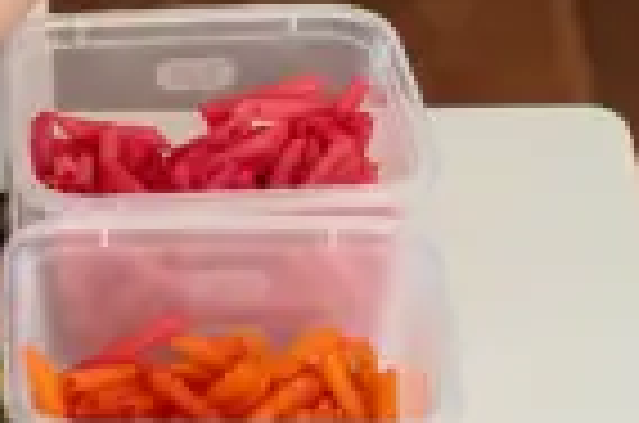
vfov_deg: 4.2
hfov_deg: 6.2
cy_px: -297
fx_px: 5756
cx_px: -567
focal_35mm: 325
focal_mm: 50
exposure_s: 1/160
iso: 220
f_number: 3.5
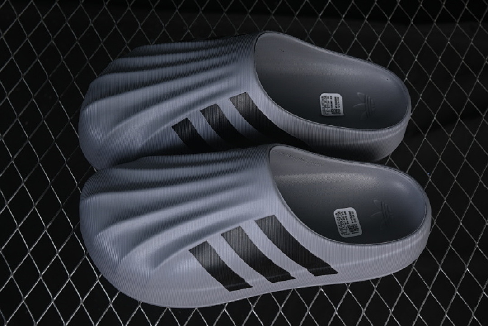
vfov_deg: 18.2
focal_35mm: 75
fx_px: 1017
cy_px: 163
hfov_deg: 27.0
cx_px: 244
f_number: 7.1
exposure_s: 1/60
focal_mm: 50
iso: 160
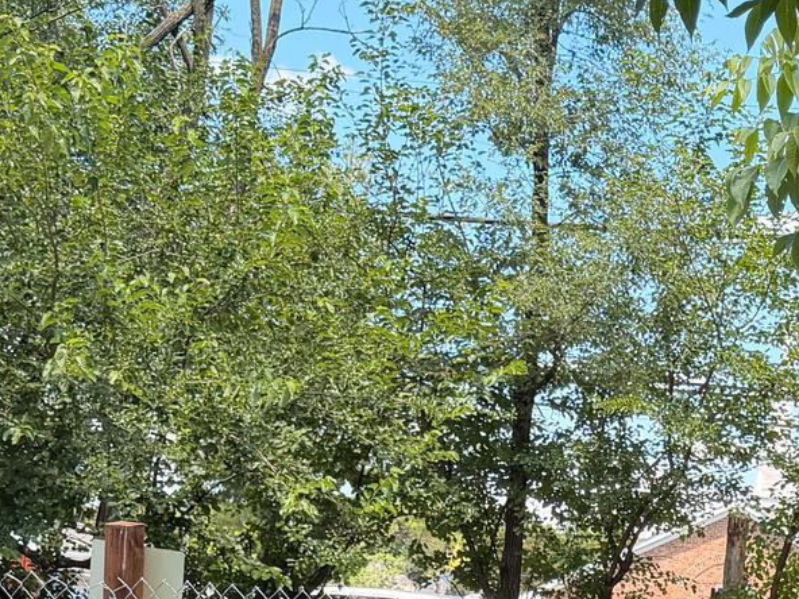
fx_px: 1916
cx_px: 617
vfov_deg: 17.5
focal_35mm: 83
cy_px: 536
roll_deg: -3.9
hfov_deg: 23.3
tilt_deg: +2.4
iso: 100
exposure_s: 1/1060
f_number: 1.78
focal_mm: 6.76
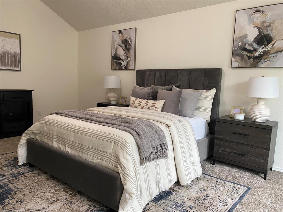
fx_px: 213
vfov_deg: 53.1
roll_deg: -1.7
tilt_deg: -5.6
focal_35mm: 26
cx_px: 142
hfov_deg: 67.3
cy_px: 106
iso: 125
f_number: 1.8
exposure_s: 1/60
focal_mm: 4.25
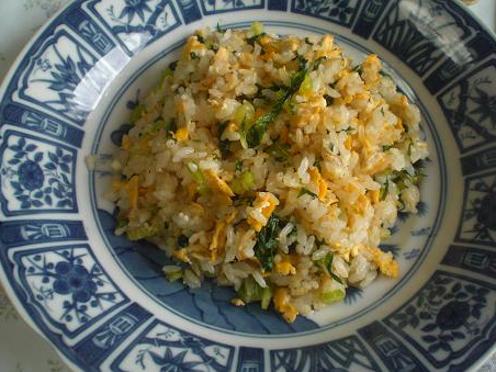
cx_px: 252
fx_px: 559
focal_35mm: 39
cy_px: 190
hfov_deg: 47.9
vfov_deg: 36.8
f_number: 3.1
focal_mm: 6.3
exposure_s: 1/125
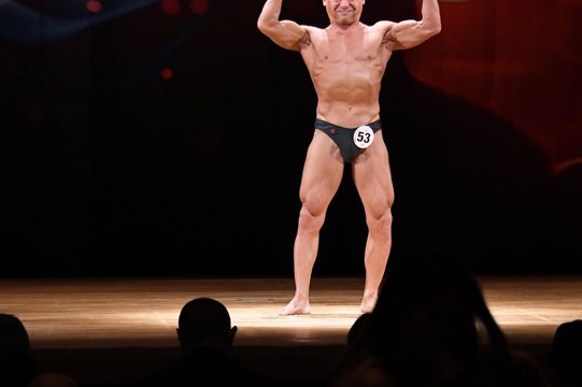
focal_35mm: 268
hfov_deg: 7.7
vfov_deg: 5.1
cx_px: 290
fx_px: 4330
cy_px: 152
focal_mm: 125
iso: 4000
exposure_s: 1/400
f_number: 5.6
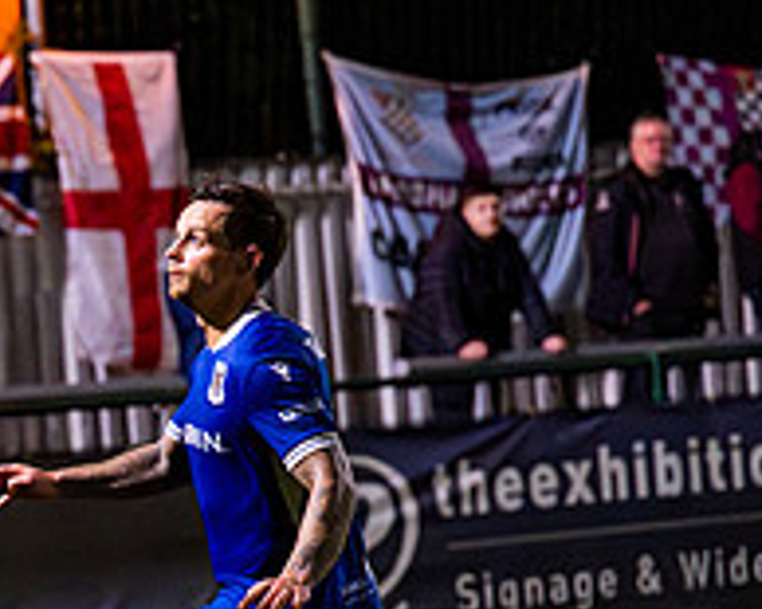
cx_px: -357
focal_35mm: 303
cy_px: 648
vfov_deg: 5.1
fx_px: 6830
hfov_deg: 6.3
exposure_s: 1/1600
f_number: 2.8
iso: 6400
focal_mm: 79
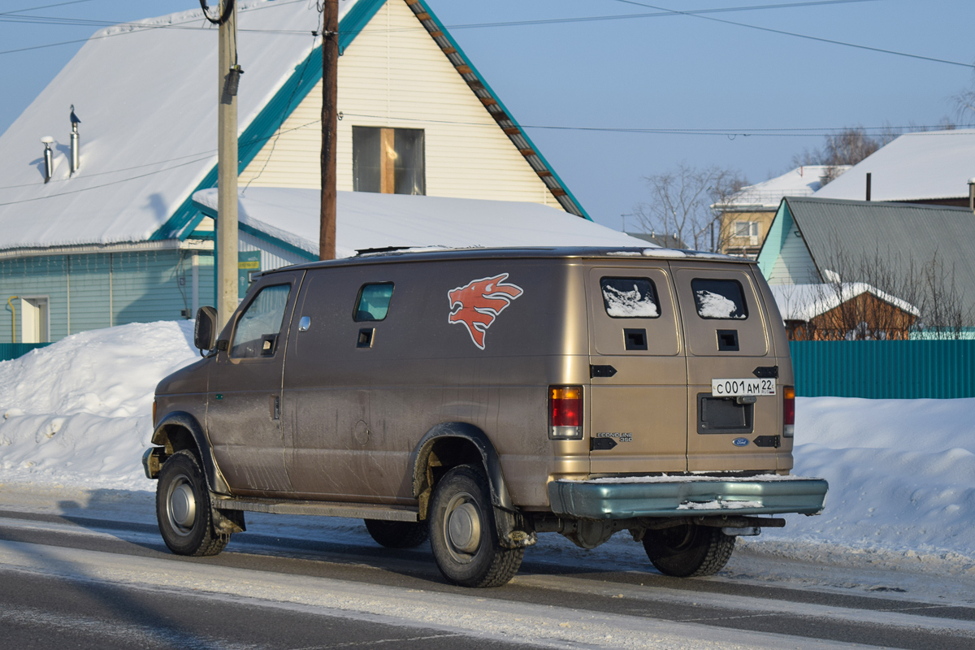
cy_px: 325
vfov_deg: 16.6
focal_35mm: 82
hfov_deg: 24.6
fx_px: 2234
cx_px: 488
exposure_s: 1/800
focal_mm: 55
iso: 100
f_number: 5.6
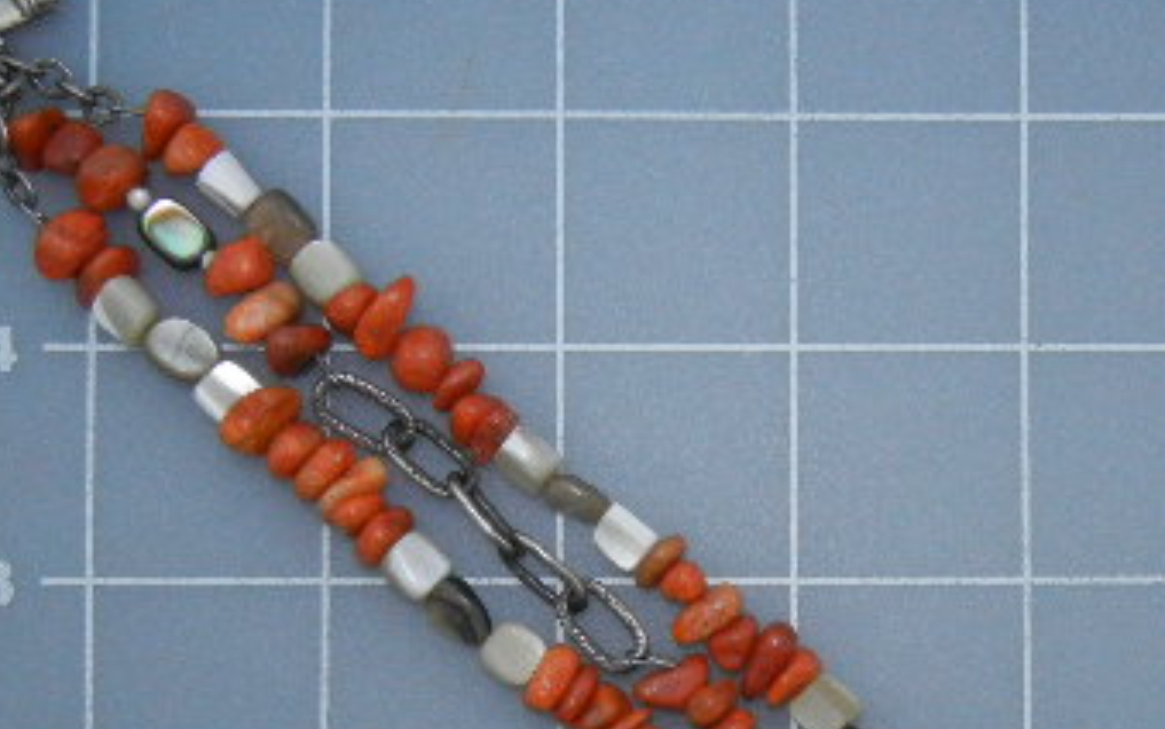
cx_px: 818
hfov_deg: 33.6
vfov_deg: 21.4
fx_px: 1905
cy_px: 554
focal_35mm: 60
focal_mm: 5.4
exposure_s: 1/30
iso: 800
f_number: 7
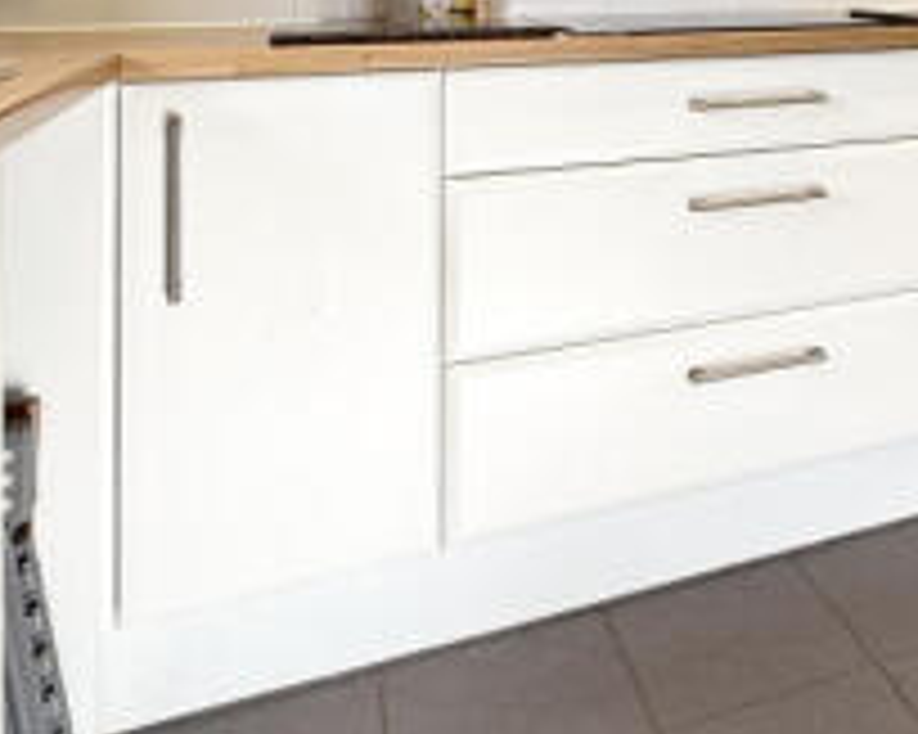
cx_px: 830
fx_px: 1059
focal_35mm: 39
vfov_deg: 33.9
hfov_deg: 42.8
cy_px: -43
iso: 80
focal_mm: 2.22
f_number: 2.2
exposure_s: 1/100
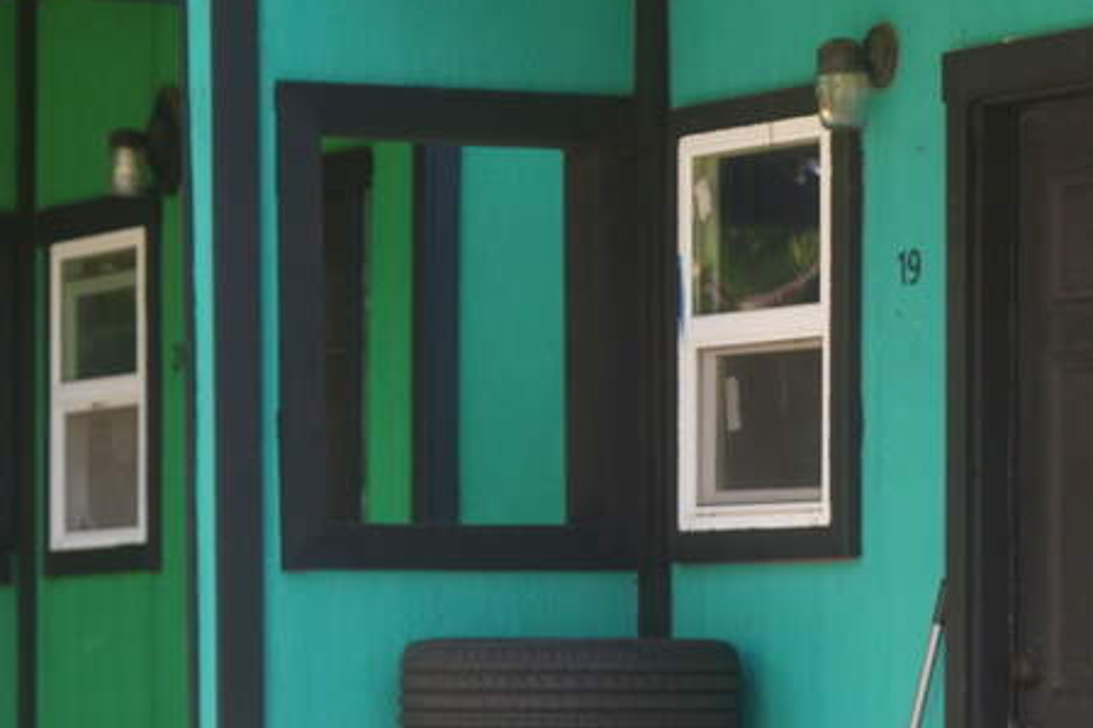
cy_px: 925
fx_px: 5675
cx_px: 891
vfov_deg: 7.3
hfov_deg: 11.0
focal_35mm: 187
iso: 160
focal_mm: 70
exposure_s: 1/160
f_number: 4
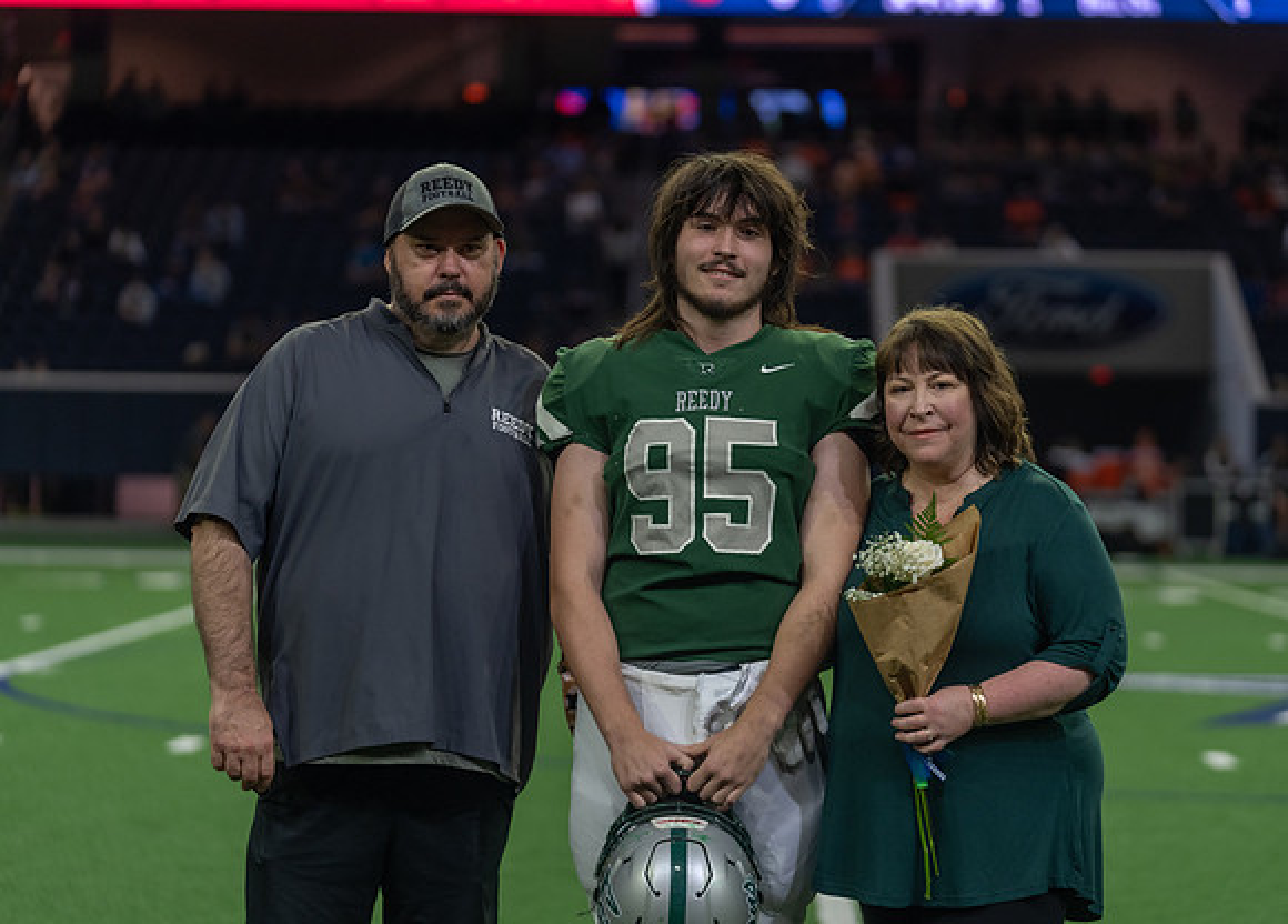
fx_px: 4299
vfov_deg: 12.3
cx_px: 703
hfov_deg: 17.0
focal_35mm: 117
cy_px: 455
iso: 1000
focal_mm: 108
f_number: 2.8
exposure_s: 1/320
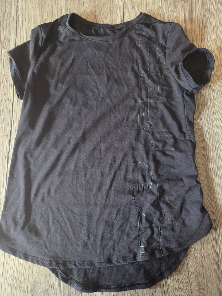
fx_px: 197
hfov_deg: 58.9
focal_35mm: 23
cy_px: 148
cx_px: 111
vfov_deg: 73.9
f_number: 1.8
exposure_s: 1/100
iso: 1250
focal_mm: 5.4
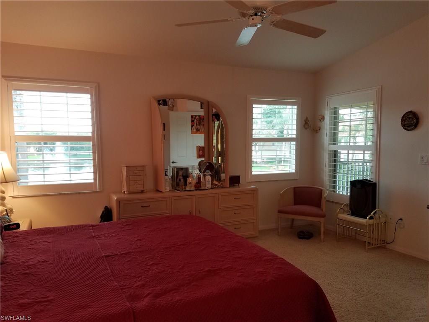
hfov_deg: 67.3
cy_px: 161
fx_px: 322
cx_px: 214
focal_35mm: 26
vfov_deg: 53.1
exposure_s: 1/60
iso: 80
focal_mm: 4.2
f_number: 1.7
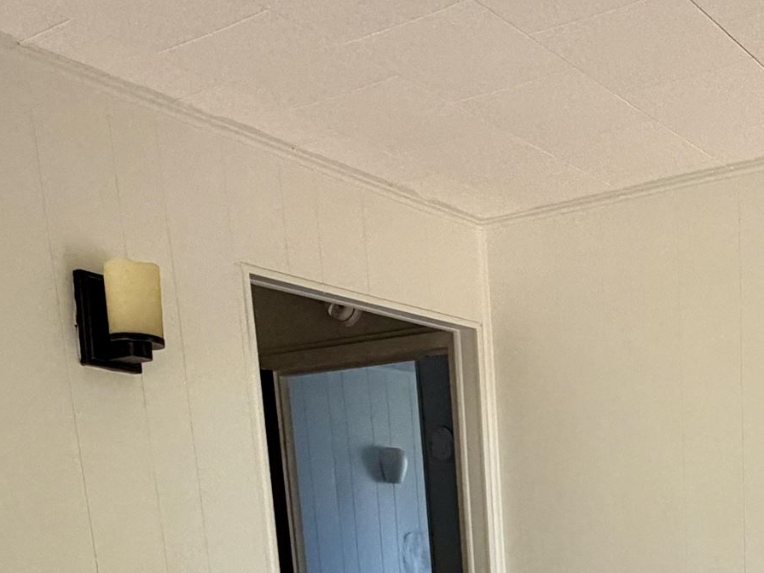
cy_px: 736
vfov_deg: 26.0
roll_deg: +1.9
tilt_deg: -12.8
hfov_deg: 37.1
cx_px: 686
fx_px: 1059
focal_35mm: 48
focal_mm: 2.22
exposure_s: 1/121
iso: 250
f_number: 2.2
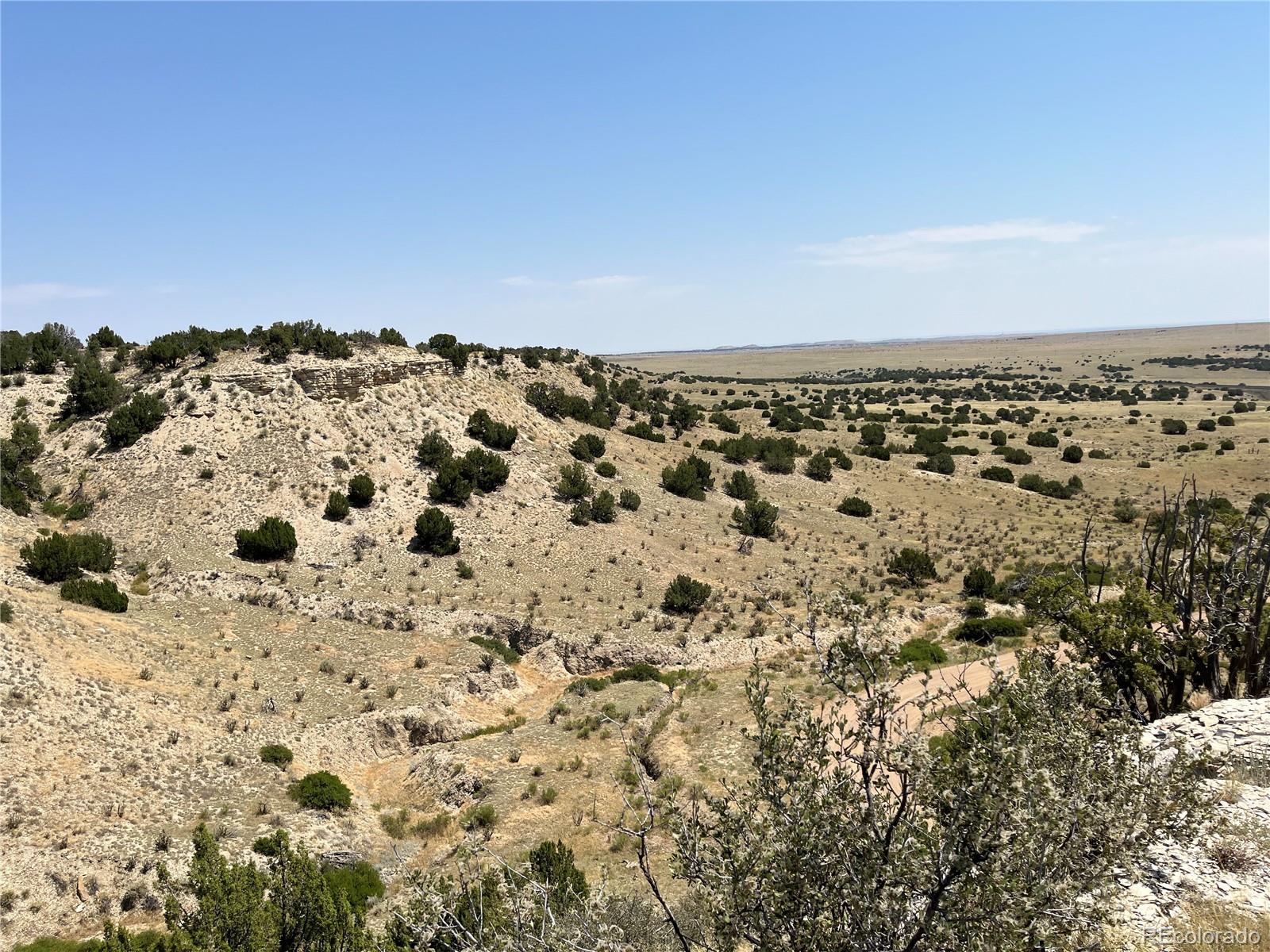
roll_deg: +4.1
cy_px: 476
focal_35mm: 26
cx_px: 635
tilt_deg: -8.0
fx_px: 954
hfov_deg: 67.3
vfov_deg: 53.1
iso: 50
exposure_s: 1/5556
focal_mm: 5.1
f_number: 1.6
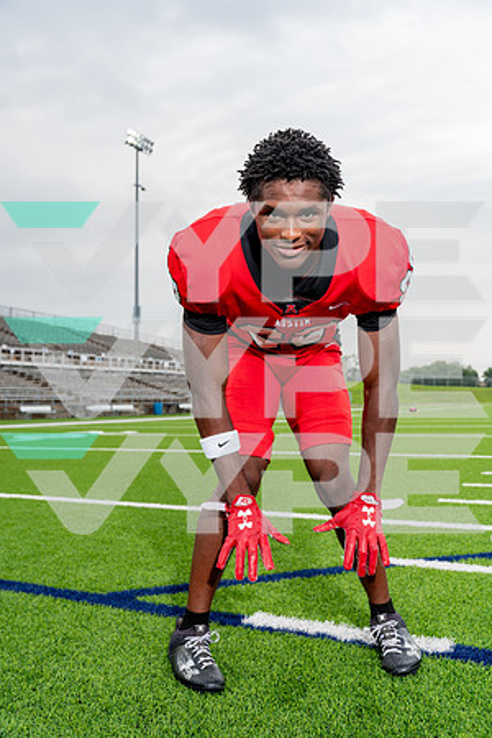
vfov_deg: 57.2
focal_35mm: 33
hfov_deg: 40.0
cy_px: 369
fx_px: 676
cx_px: 246
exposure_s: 1/250
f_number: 5
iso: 100
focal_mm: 33
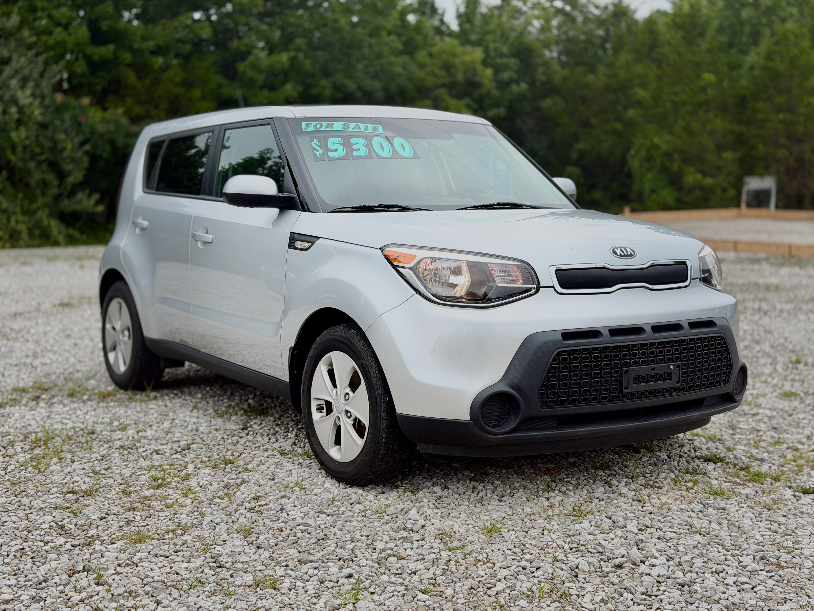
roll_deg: +1.0
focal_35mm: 48
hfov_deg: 39.7
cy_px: 306
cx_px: 407
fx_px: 1129
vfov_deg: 30.3
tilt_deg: -6.8
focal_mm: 6.76
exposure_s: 1/3226
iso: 64
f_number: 1.78
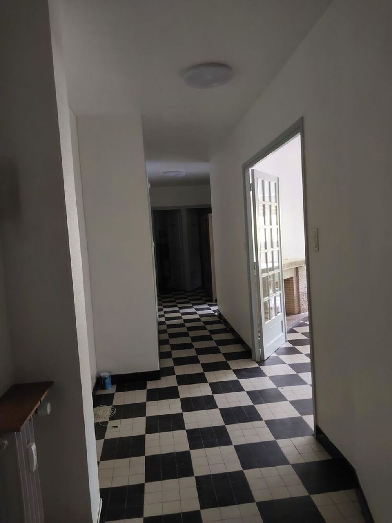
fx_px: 453
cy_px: 262
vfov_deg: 60.0
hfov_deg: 46.8
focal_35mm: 30
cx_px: 196
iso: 500
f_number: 1.8
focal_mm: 4.6
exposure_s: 1/25
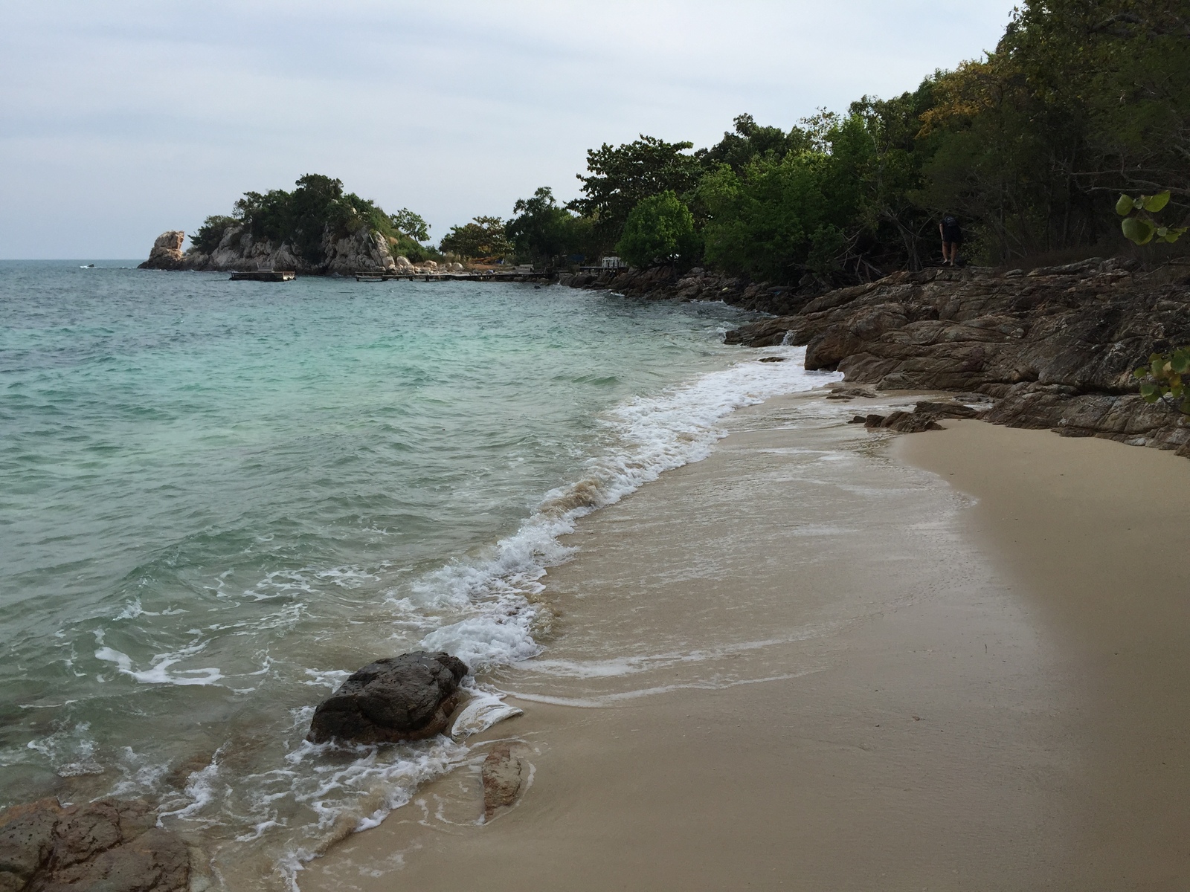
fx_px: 997
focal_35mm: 29
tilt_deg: -9.9
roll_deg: -0.5
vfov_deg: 48.2
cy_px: 446
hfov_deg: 61.7
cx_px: 595
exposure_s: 1/2825
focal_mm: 4.15
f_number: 2.2
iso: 32
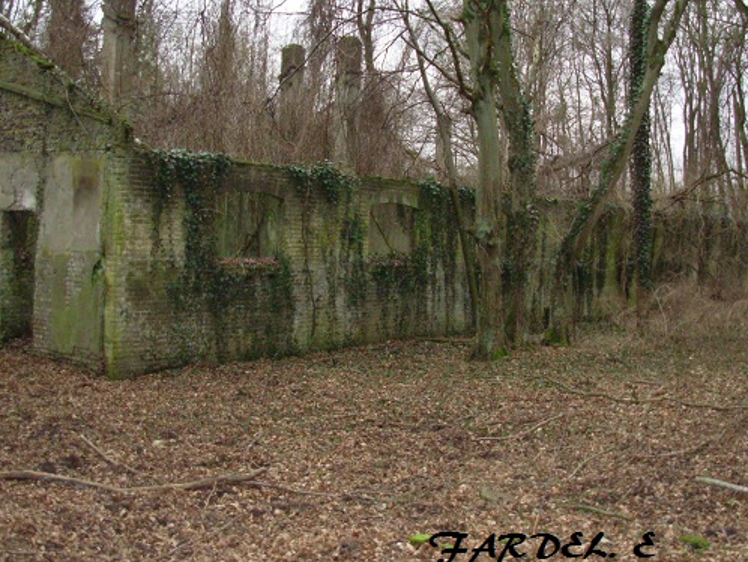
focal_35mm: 43
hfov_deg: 43.8
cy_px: 271
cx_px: 366
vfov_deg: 33.6
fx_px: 930
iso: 200
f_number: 2.9
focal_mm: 6.3
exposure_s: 1/128
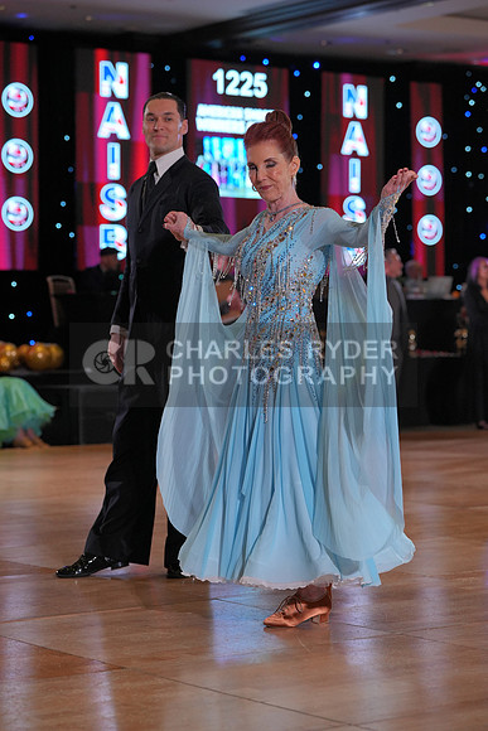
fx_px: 1829
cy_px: 366
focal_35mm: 90
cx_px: 244
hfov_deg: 15.2
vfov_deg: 22.6
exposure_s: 1/500
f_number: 4
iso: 1600
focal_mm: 90
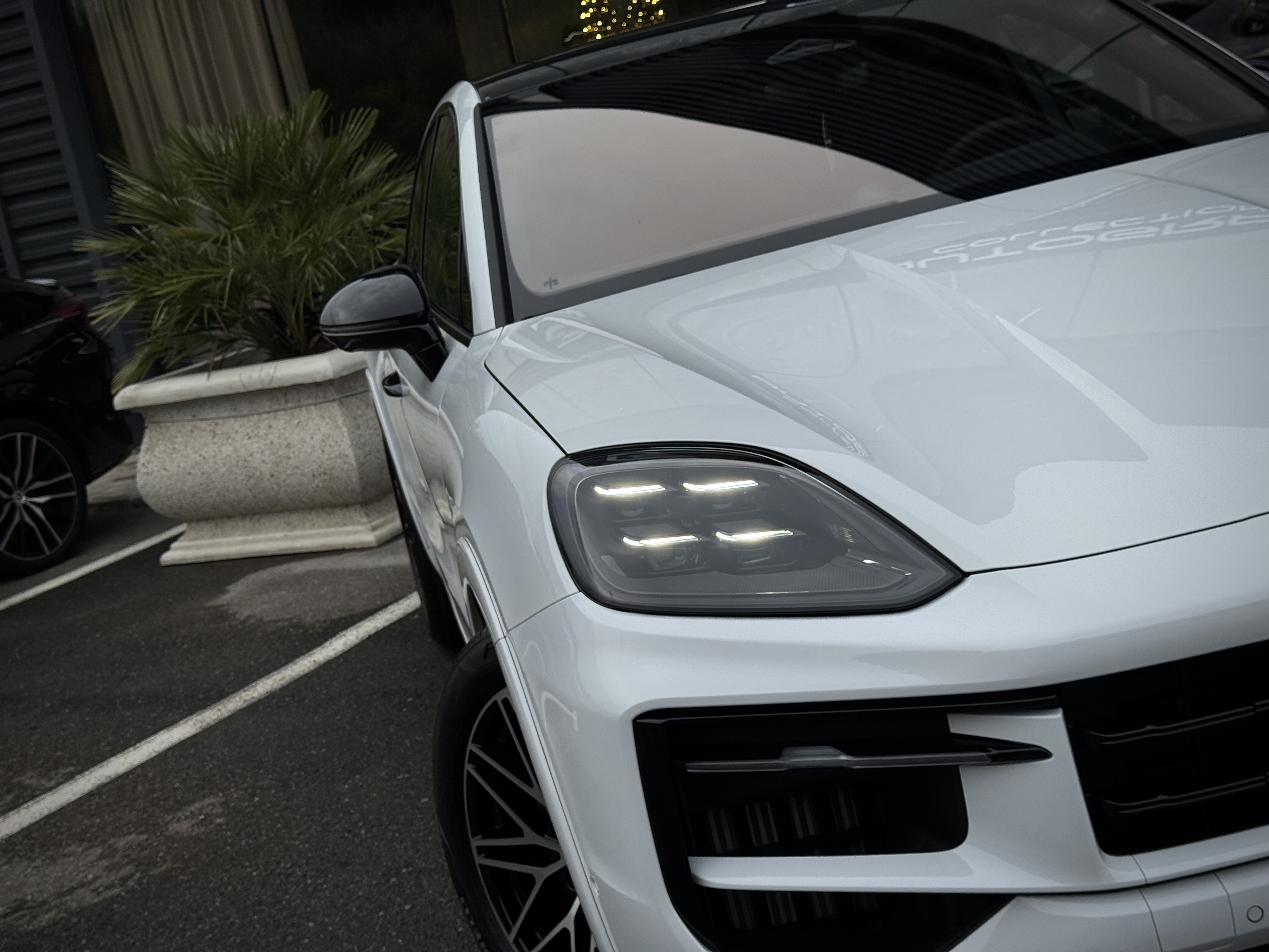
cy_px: 476
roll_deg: +12.2
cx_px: 634
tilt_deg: -10.7
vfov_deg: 30.3
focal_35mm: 48
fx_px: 1760
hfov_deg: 39.7
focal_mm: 6.76
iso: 64
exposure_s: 1/2959
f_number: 1.78
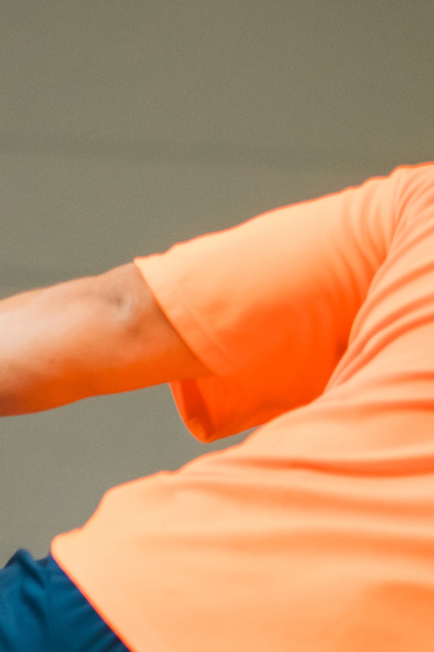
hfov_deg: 7.1
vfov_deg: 10.8
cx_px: -237
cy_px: 312
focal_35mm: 191
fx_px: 3454
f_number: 1.8
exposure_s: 1/500
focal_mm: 50
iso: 2500
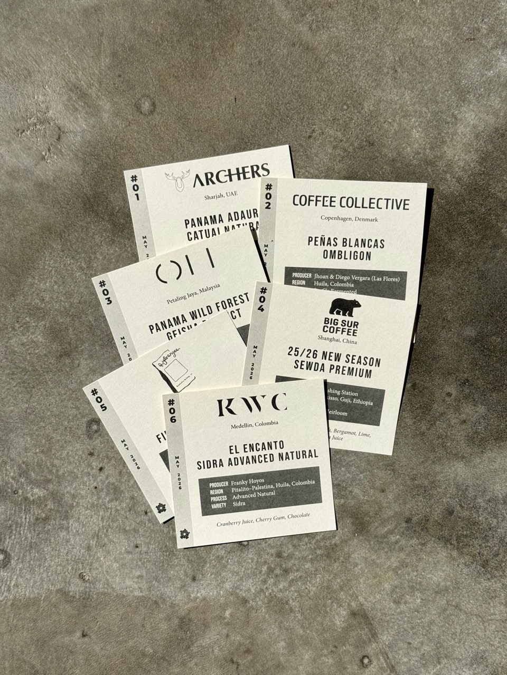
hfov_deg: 30.3
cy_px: 338
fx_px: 937
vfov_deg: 39.7
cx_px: 254
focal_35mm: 48
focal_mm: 6.76
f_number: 1.78
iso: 50
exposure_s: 1/13333
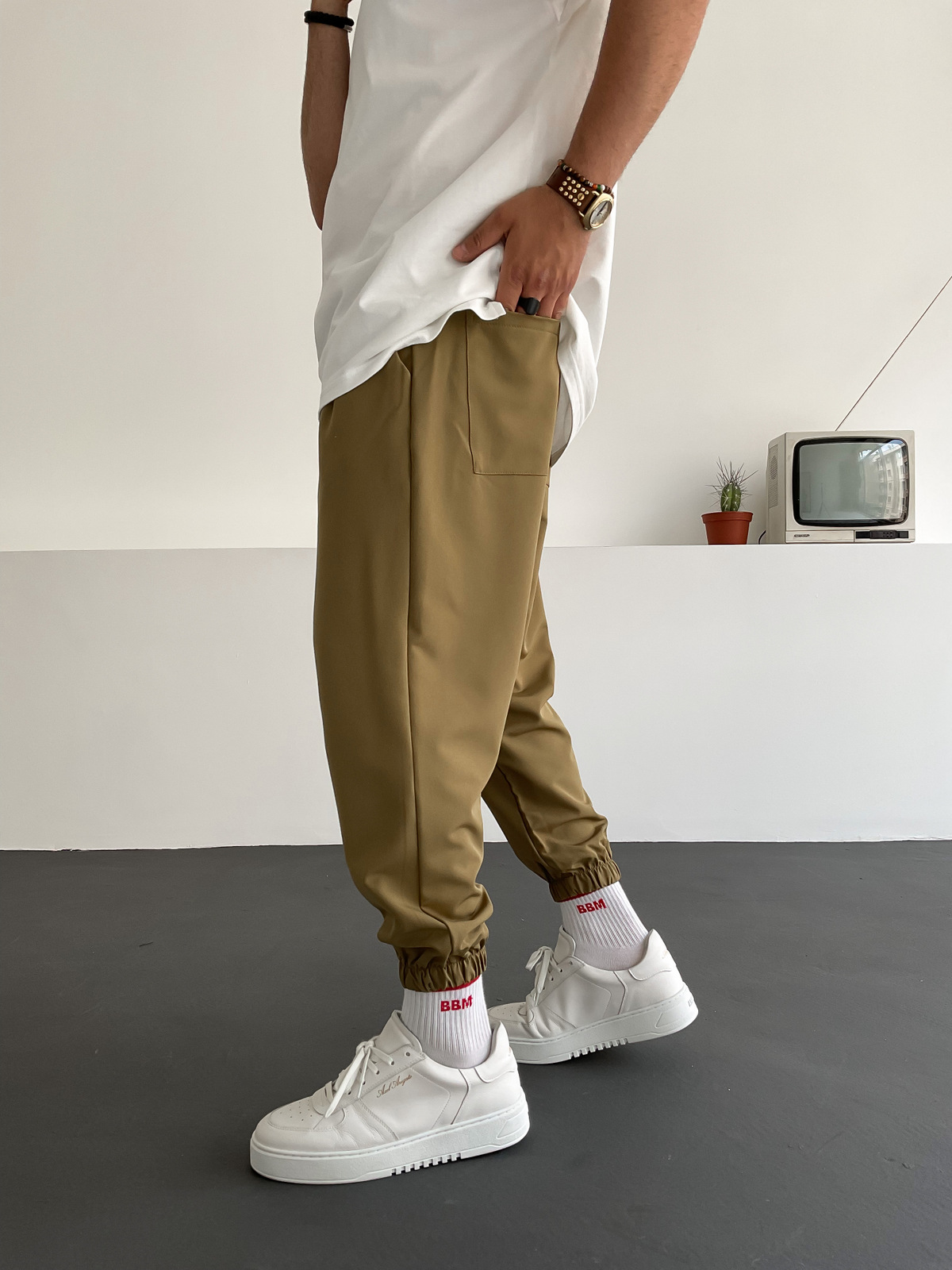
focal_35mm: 29
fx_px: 1063
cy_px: 635
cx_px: 476
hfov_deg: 48.2
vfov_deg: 61.7
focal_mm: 3
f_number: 1.8
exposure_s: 1/120
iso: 40
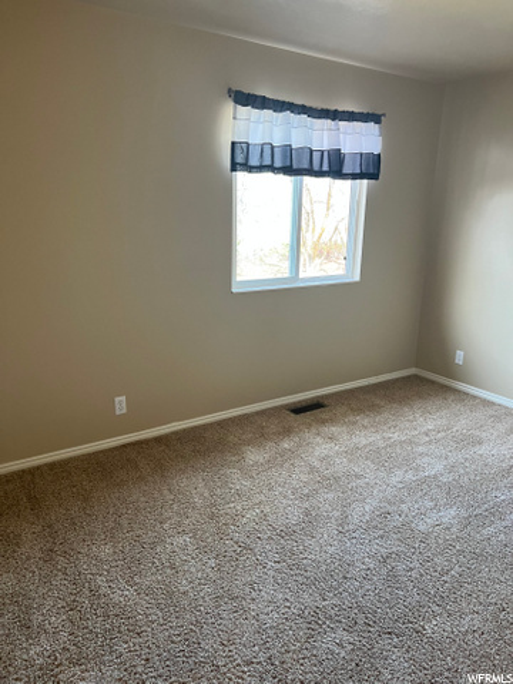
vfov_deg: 67.3
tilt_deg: -15.6
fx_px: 514
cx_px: 256
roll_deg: -1.4
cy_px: 342
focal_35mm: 26
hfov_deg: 53.1
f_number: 1.5
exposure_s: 1/89
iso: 125
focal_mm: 5.7
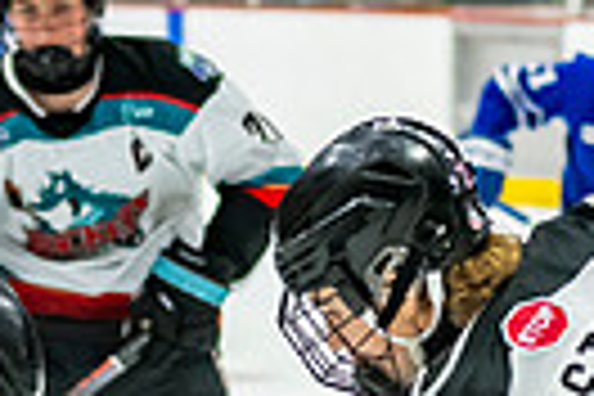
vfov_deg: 3.2
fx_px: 6979
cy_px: 710
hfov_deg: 4.9
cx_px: 626
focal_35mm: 423
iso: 1600
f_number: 3.2
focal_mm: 70
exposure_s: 1/800
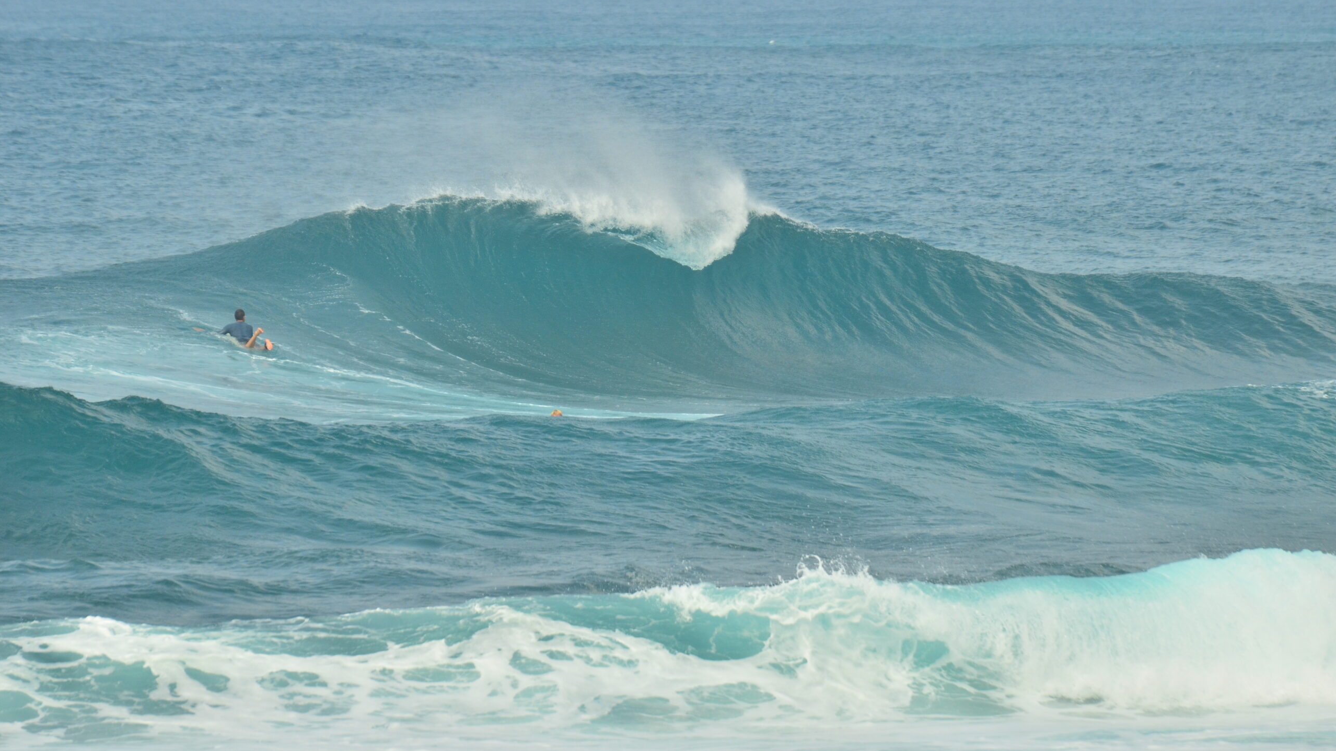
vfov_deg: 2.6
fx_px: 16684
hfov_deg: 4.6
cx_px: 668
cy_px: 363
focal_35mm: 471
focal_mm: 300
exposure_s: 1/1600
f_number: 6.3
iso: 400
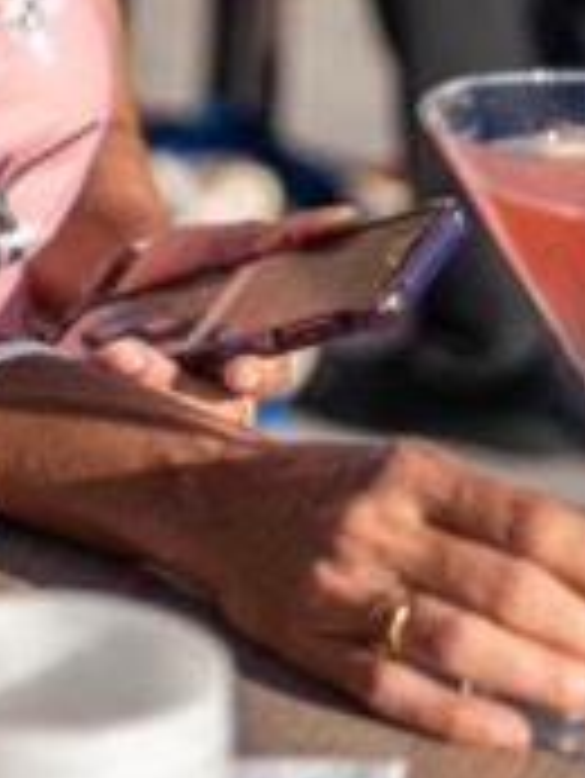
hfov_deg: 7.4
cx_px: -918
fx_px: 4163
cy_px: -416
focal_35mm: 185
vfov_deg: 10.3
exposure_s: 1/2500
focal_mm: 37
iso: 100
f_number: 2
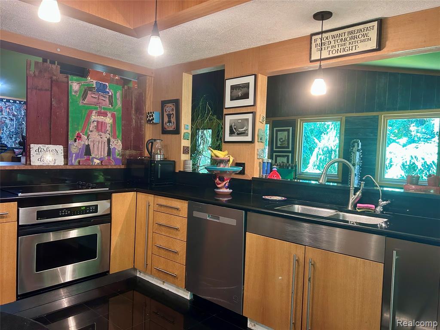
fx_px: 330
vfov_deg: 53.1
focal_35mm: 26
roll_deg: -1.3
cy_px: 165
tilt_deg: -2.2
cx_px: 220
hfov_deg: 67.3
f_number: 1.5
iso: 320
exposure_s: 1/60
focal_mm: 5.7
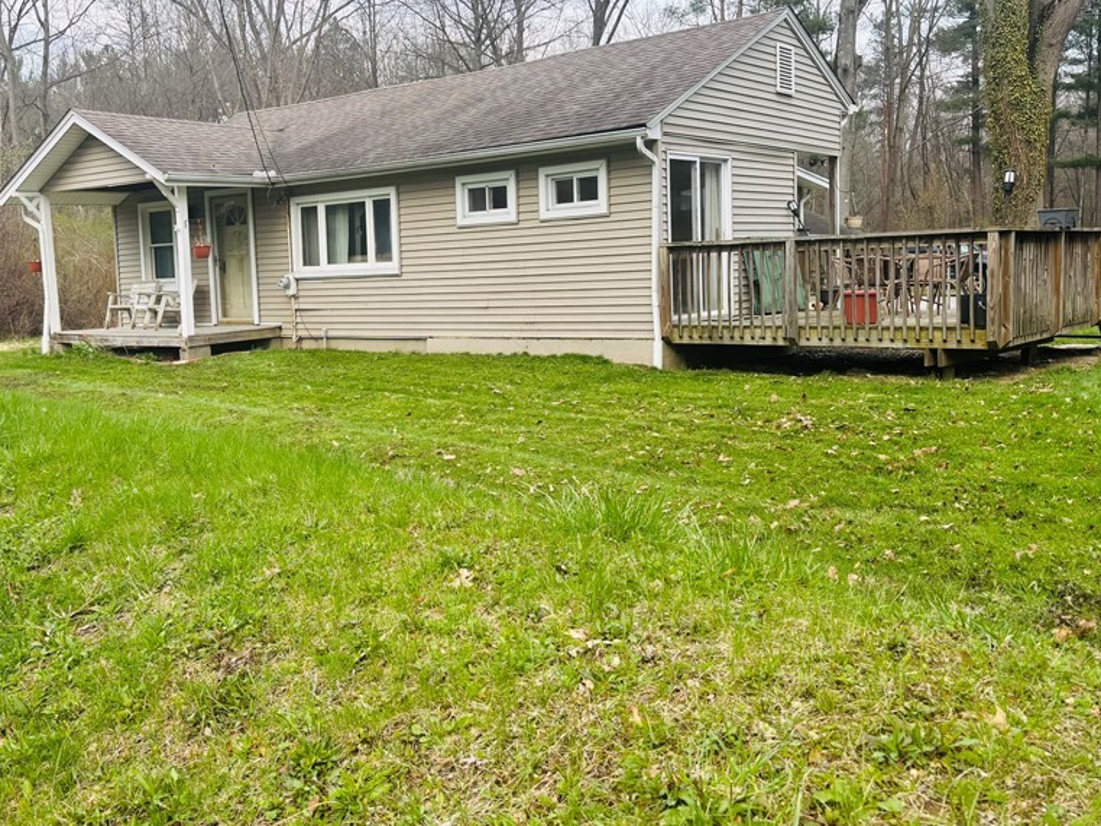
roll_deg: +2.5
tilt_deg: -4.9
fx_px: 1113
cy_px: 378
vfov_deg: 40.7
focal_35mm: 35
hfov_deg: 52.5
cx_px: 482
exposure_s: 1/654
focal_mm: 5.96
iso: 50
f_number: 1.6
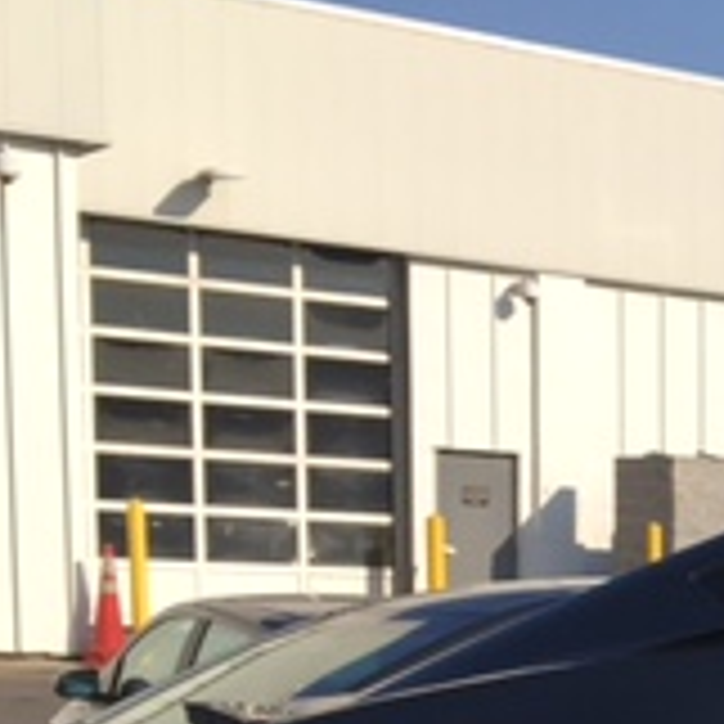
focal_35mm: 102
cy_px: 890
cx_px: 1340
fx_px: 2414
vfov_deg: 16.3
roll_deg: -3.2
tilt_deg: -6.7
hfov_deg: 14.7
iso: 25
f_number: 2.2
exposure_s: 1/1637
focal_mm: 4.15
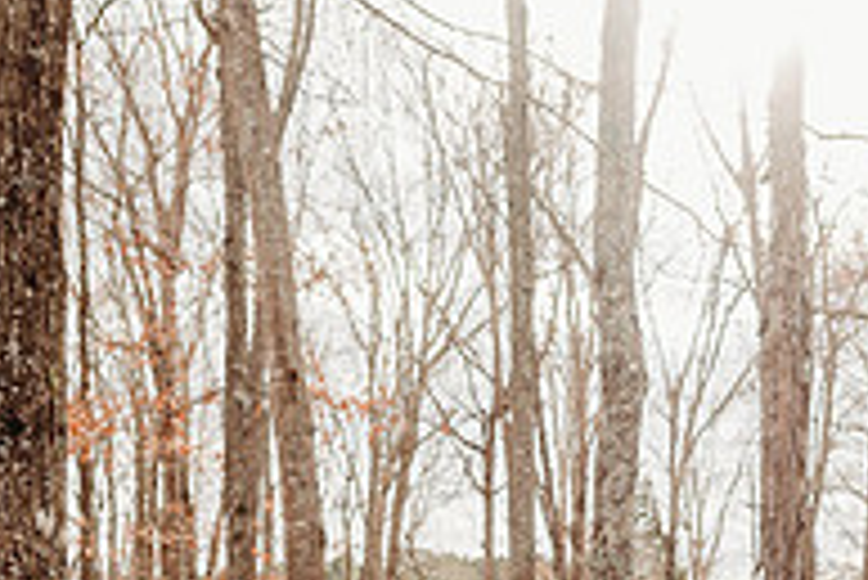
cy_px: 843
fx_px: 1737
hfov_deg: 25.7
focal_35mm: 72
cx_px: 980
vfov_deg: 17.3
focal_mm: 24
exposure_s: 1/250
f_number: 3.2
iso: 100
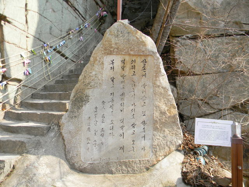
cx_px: 124
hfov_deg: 63.4
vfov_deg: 49.7
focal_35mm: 28
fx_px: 201
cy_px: 94
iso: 80
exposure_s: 1/258
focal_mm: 5
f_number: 3.5
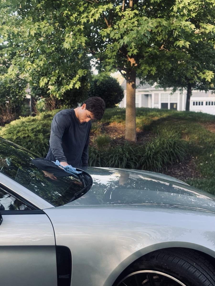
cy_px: 143
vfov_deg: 39.7
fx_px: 398
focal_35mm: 48
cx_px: 108
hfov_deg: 30.3
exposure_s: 1/170
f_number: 1.78
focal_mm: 6.76
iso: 50
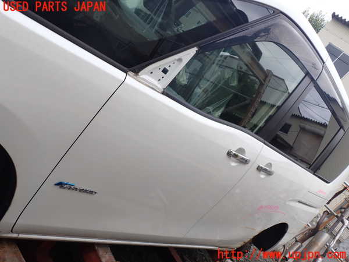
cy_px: 131
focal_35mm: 30
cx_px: 174
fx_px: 302
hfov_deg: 60.0
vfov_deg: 46.8
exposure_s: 1/500
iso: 100
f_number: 3.2
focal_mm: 5.4
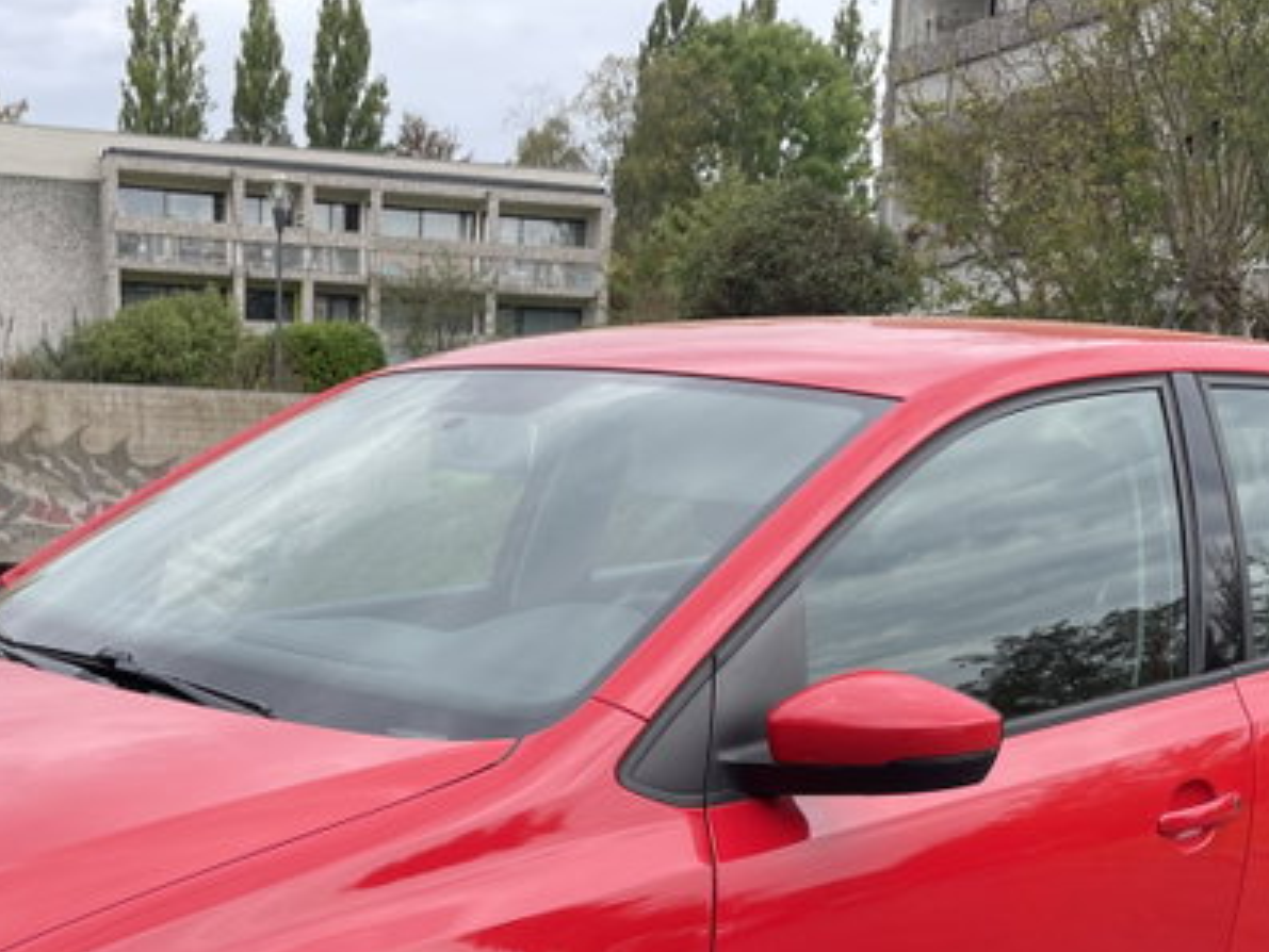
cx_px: 486
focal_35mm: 55
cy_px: 1000
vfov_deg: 25.0
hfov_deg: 34.8
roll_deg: -1.6
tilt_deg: -15.1
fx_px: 2017
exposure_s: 1/303
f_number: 1.6
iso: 32
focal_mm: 4.2
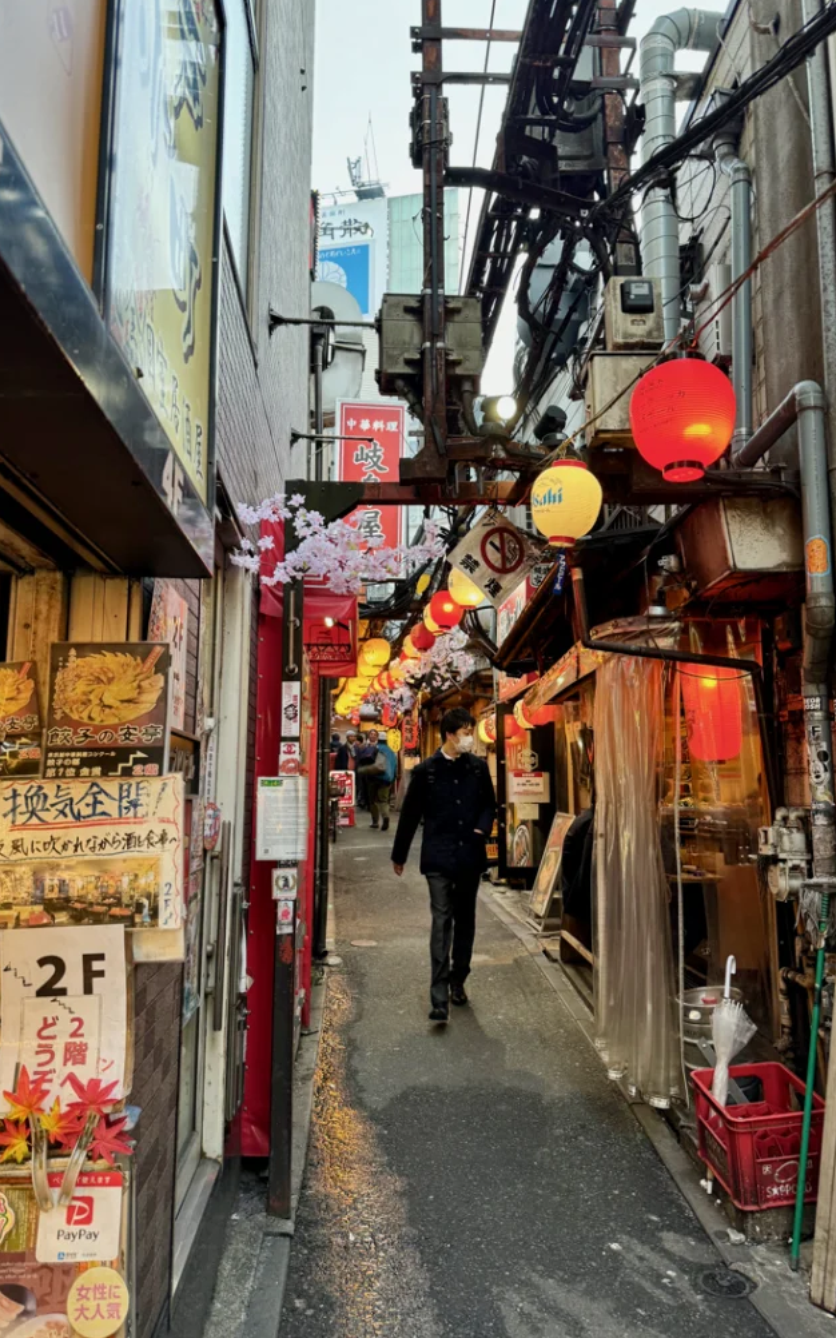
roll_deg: -0.2
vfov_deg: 70.4
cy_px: 657
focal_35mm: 26
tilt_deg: +8.4
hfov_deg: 47.6
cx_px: 421
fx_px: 948
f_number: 1.78
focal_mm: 6.86
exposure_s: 1/100
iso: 200
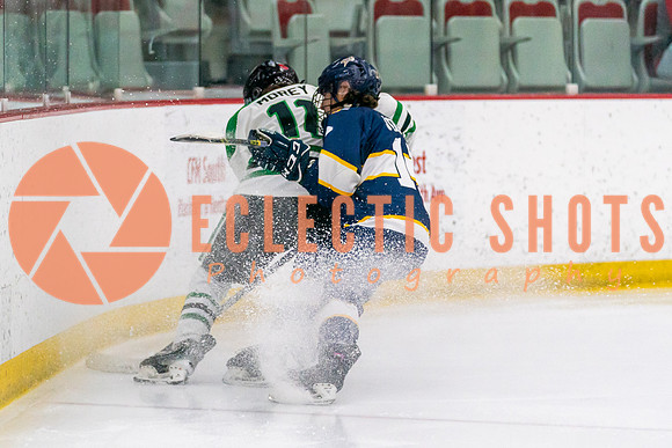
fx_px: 4453
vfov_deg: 5.8
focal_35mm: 239
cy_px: 264
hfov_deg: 8.6
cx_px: 336
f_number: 2.8
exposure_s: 1/1600
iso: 4000
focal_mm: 146
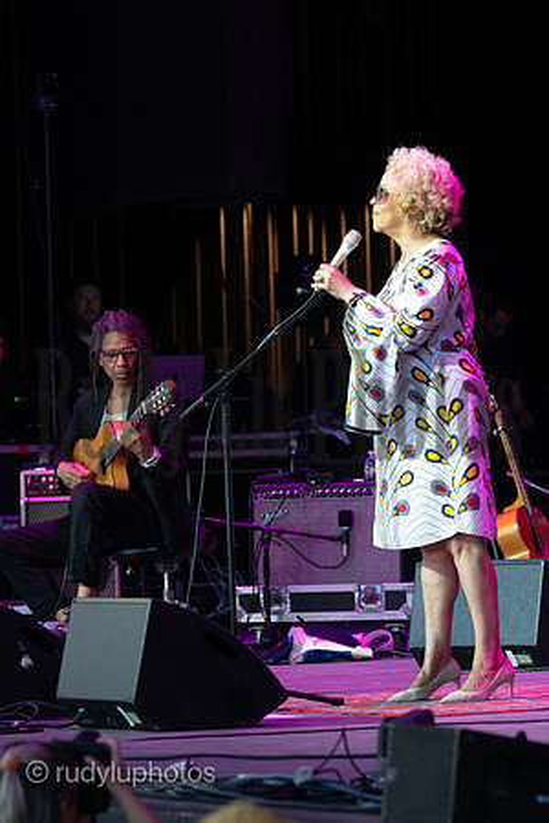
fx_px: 5993
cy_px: 412
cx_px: 274
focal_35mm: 262
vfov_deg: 7.9
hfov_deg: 5.2
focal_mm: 175
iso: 3200
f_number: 5.6
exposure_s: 1/200
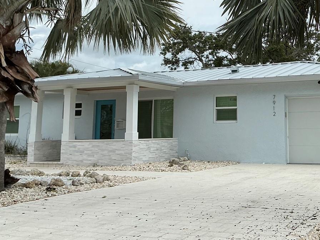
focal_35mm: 50
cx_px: 251
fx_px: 462
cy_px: 66
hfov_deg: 37.0
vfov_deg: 28.8
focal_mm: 3
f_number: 1.8
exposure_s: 1/2667
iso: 25
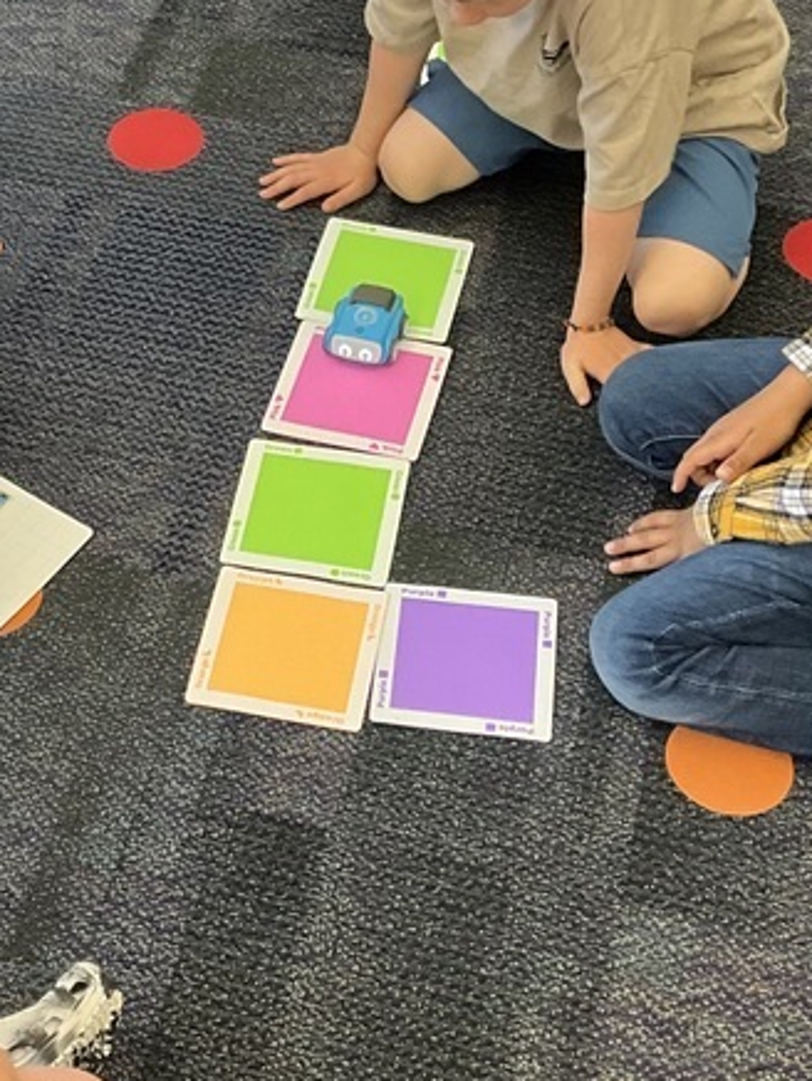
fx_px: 2126
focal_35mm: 68
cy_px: 510
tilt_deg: -50.6
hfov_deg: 21.4
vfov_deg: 28.5
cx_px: 196
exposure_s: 1/60
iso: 160
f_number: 1.8
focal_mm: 3
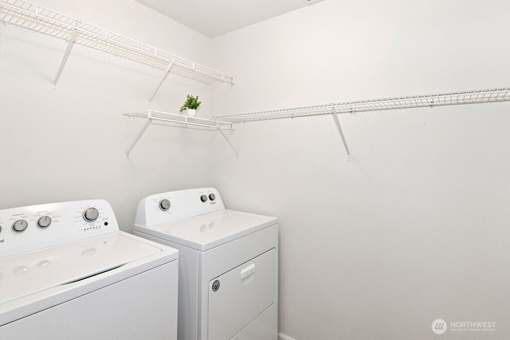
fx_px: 227
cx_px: 255
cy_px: 170
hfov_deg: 96.8
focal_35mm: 16
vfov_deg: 73.7
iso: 6400
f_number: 10
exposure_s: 1/100
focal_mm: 11
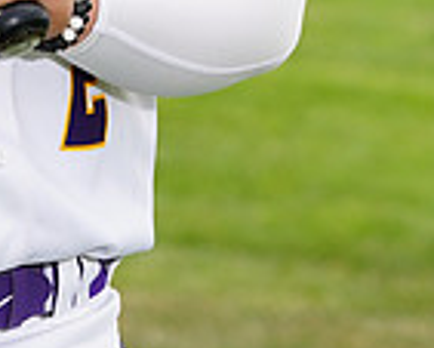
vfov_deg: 2.0
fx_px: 9949
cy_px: -514
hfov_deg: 2.5
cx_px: -137
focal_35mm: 774
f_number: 9
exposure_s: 1/250
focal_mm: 200
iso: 250
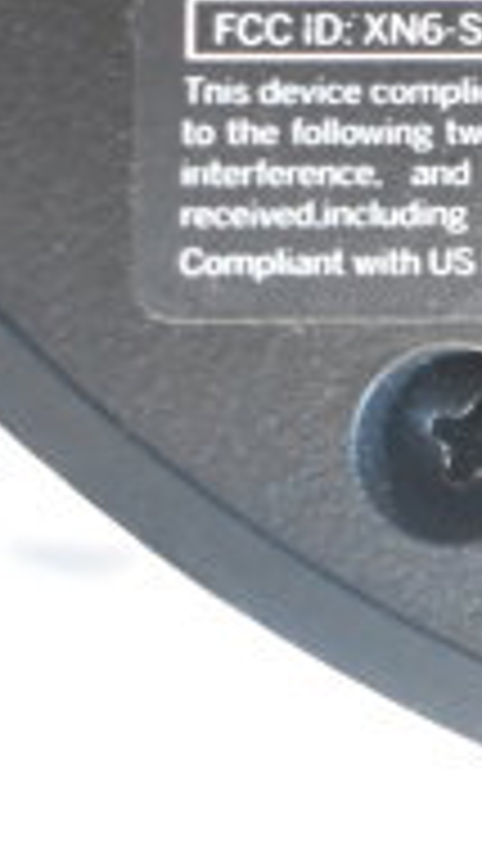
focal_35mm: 151
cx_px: 1158
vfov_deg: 14.0
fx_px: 3428
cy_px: 29
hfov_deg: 7.5
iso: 6400
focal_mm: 30
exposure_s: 1/80
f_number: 4.5
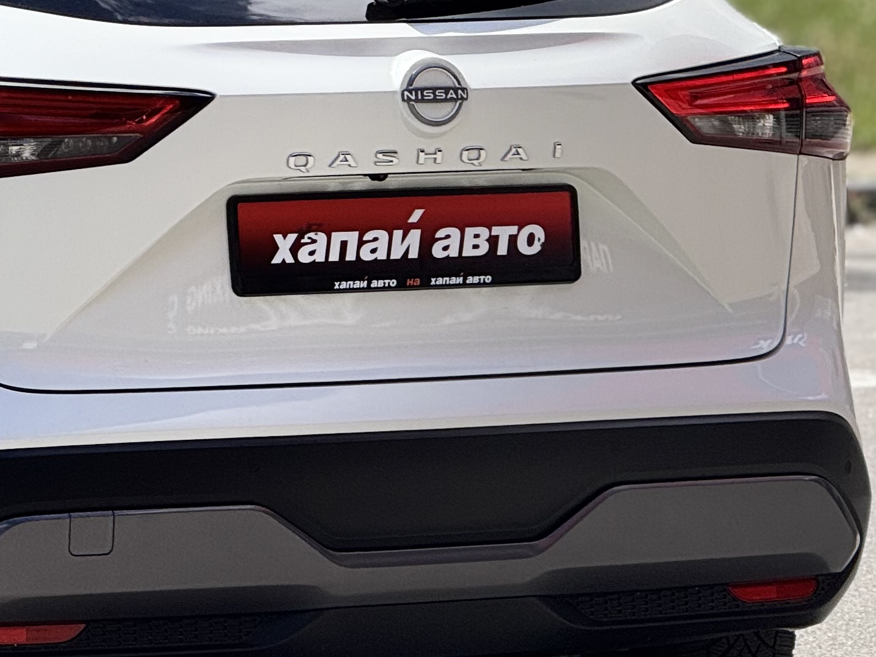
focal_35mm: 337
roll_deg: -1.2
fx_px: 8528
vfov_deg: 4.4
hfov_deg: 5.8
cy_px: 205
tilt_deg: -1.9
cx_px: -194
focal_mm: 15.66
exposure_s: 1/1577
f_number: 2.8
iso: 50
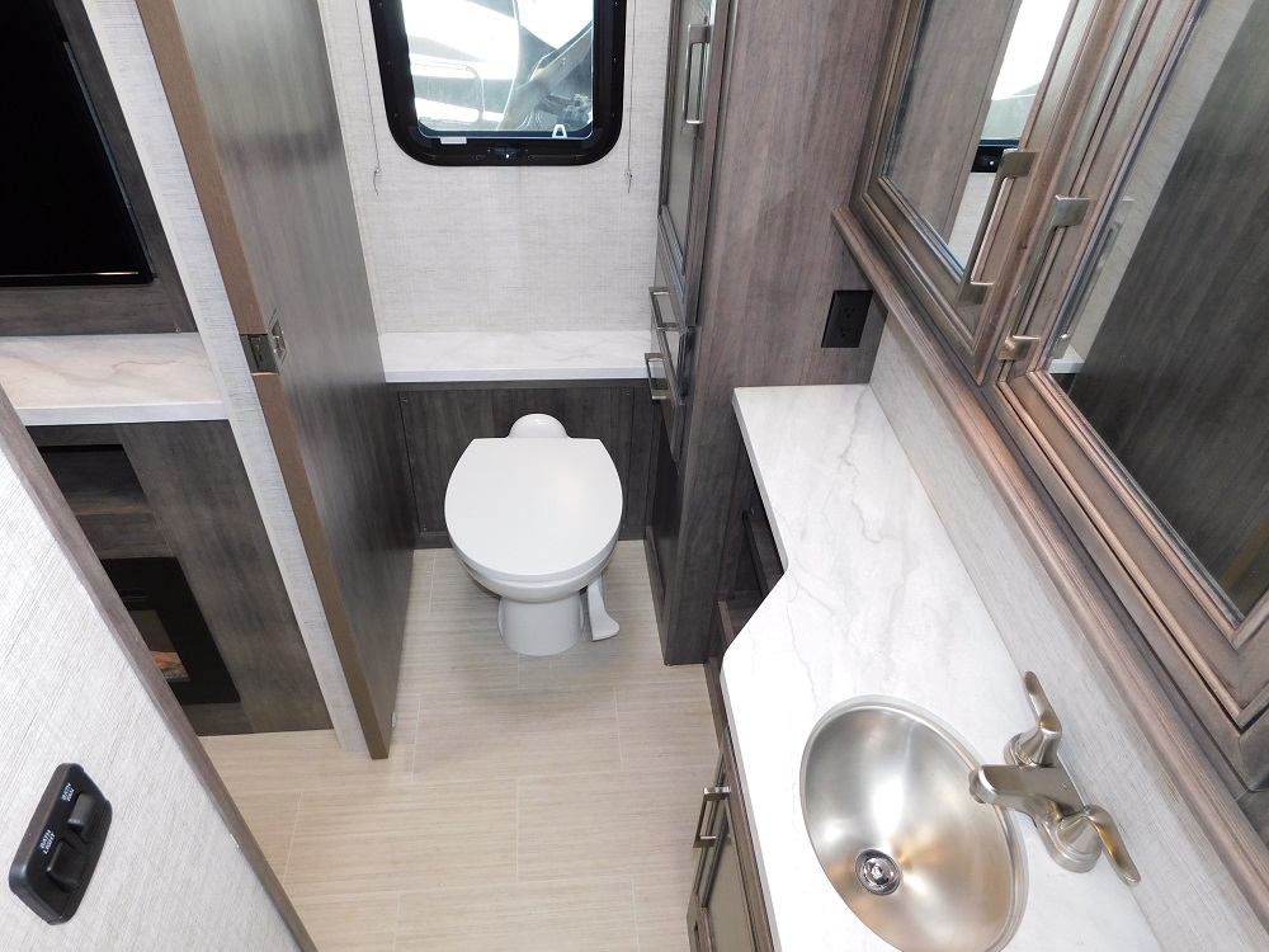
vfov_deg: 58.9
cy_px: 476
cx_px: 634
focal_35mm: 23
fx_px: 843
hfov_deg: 73.9
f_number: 3
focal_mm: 4
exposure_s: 1/30
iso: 140
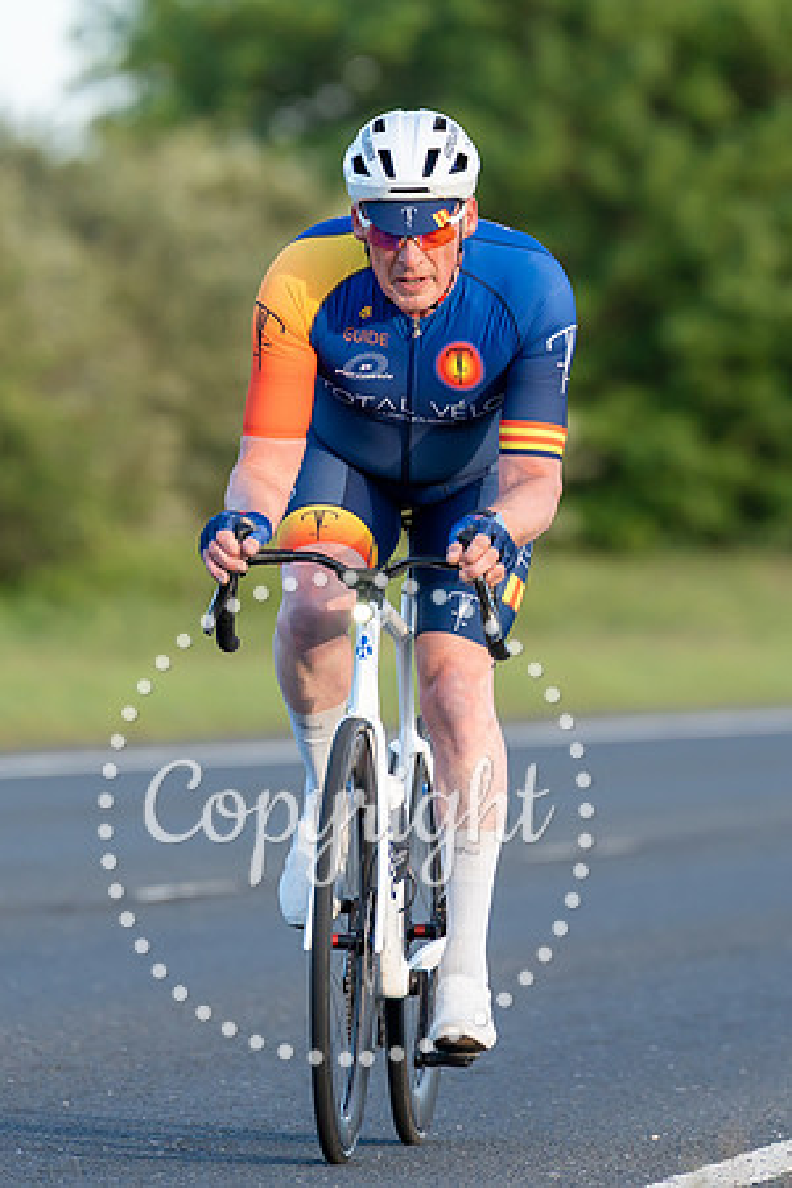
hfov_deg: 2.7
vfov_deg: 4.1
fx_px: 16602
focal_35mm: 503
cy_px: 270
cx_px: 495
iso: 320
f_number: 2.8
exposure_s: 1/1000
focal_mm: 200
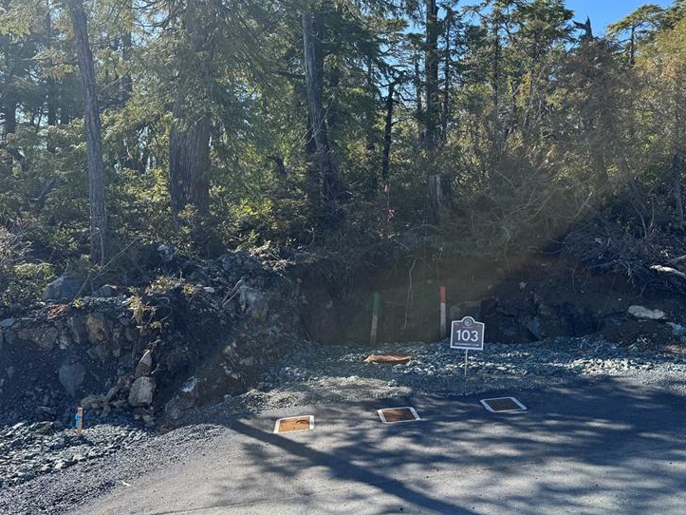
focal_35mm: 34
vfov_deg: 41.8
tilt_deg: +0.6
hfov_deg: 53.6
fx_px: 674
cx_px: 407
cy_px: 261
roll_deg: -2.2
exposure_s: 1/1339
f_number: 1.78
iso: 80
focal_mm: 6.76
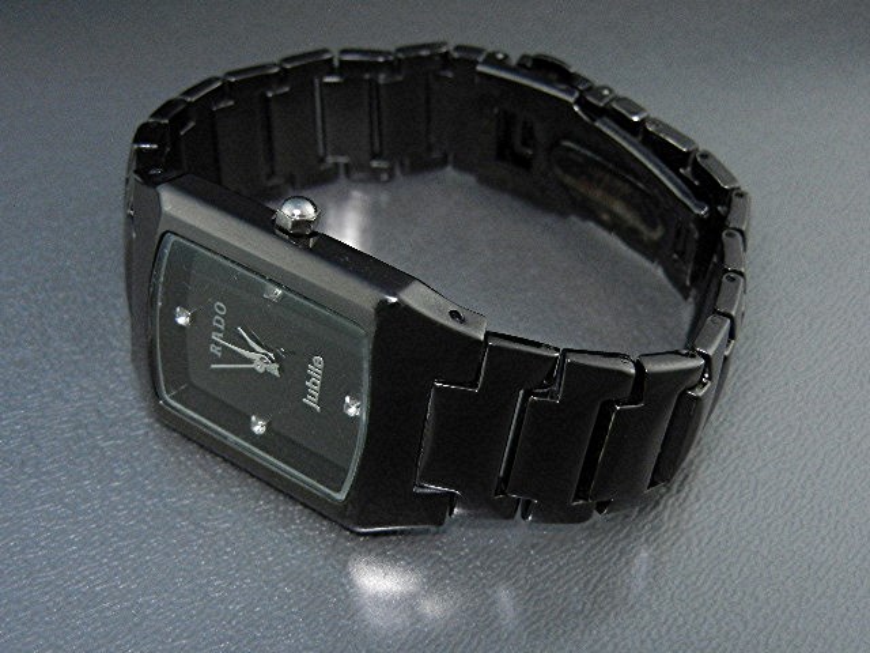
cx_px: 435
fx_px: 1307
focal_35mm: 52
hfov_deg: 36.8
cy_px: 326
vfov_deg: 28.0
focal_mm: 9.3
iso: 800
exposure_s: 1/30
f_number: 7.8
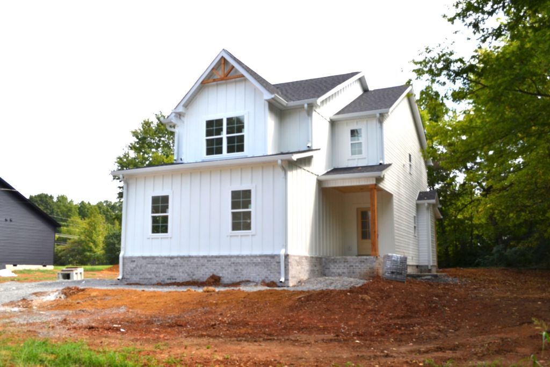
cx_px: 275
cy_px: 184
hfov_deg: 53.1
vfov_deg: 36.9
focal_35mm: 36
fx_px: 550
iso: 100
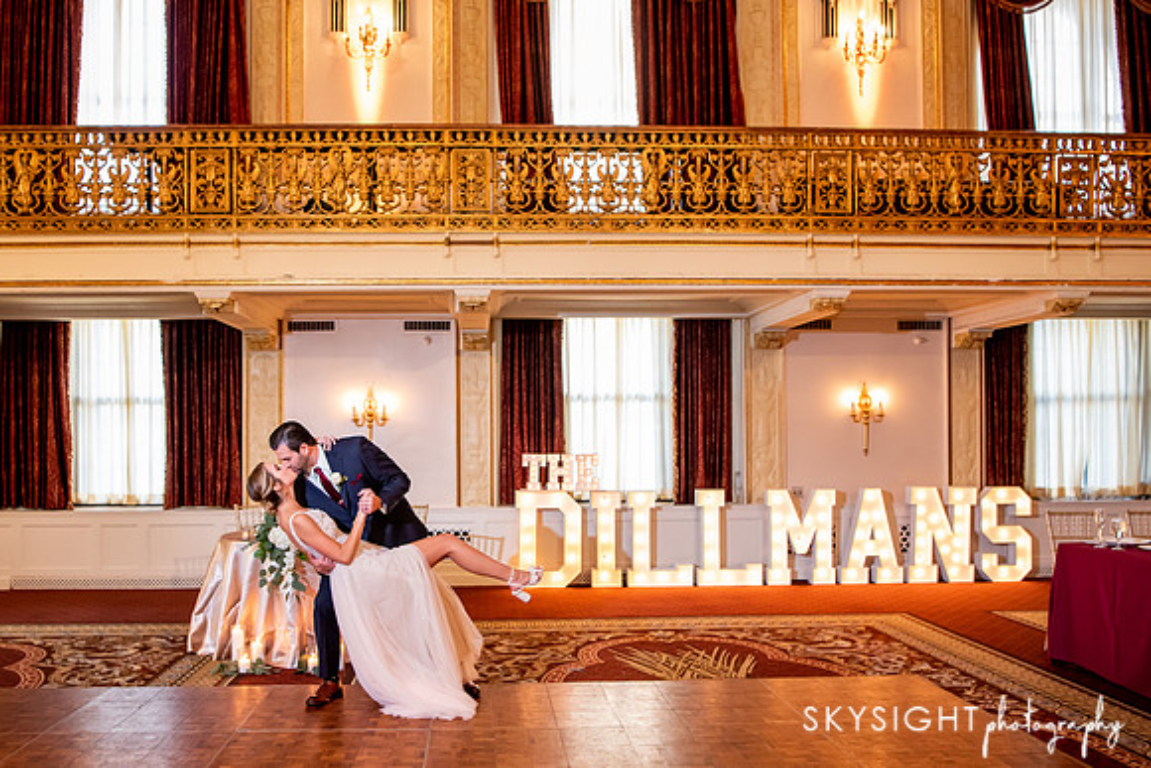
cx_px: 518
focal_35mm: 33
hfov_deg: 57.1
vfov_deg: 39.8
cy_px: 446
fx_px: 1056
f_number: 3.5
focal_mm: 27
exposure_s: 1/160
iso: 3200
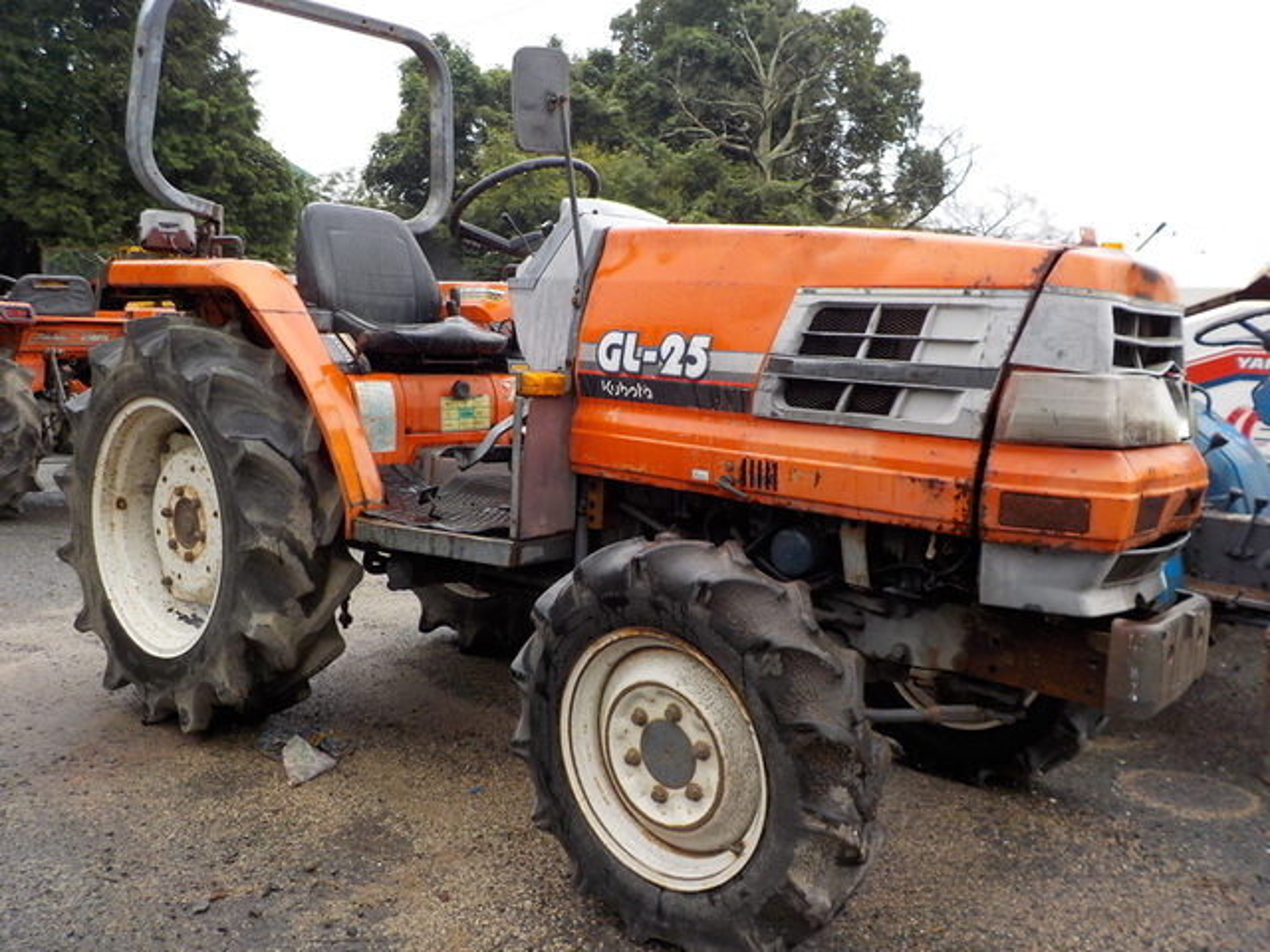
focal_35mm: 30
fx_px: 1101
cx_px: 635
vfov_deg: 46.8
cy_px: 476
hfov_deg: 60.0
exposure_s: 1/100
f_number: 3.3
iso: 125
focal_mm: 4.1
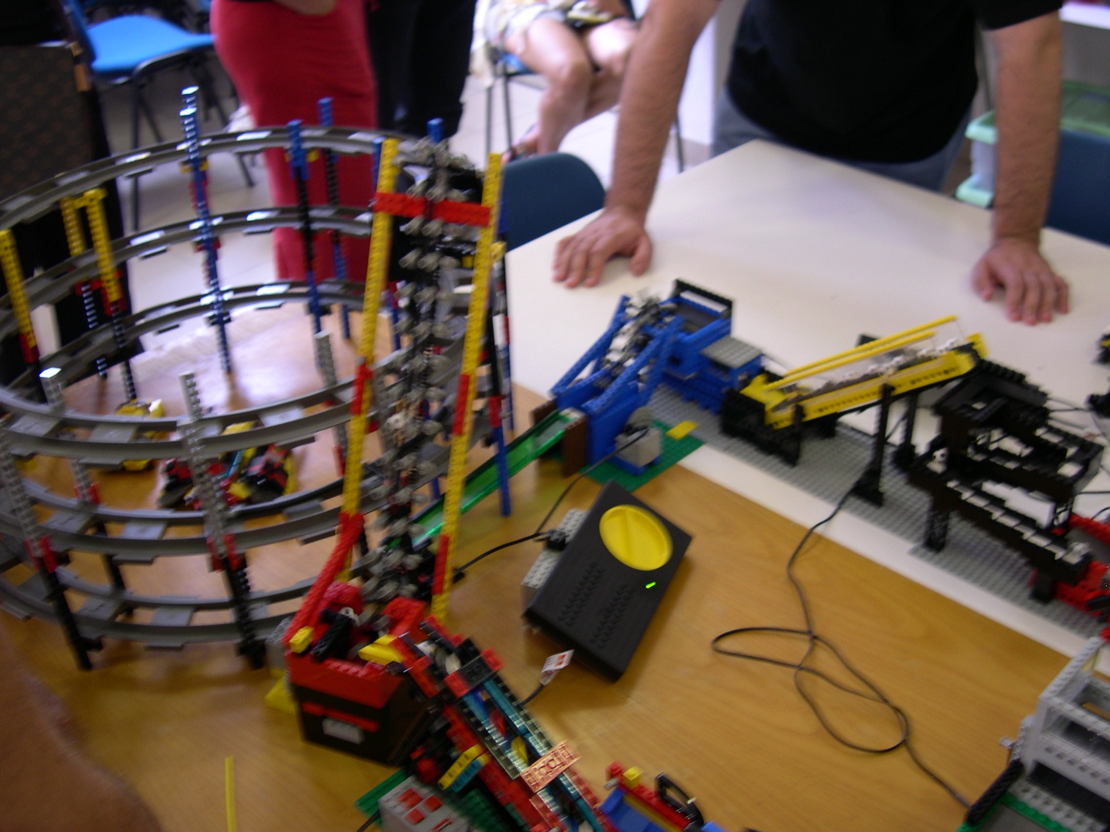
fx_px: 1219
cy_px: 416
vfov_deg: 37.7
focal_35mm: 38
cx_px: 555
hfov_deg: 49.0
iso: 100
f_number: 2.8
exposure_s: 1/16
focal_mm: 8
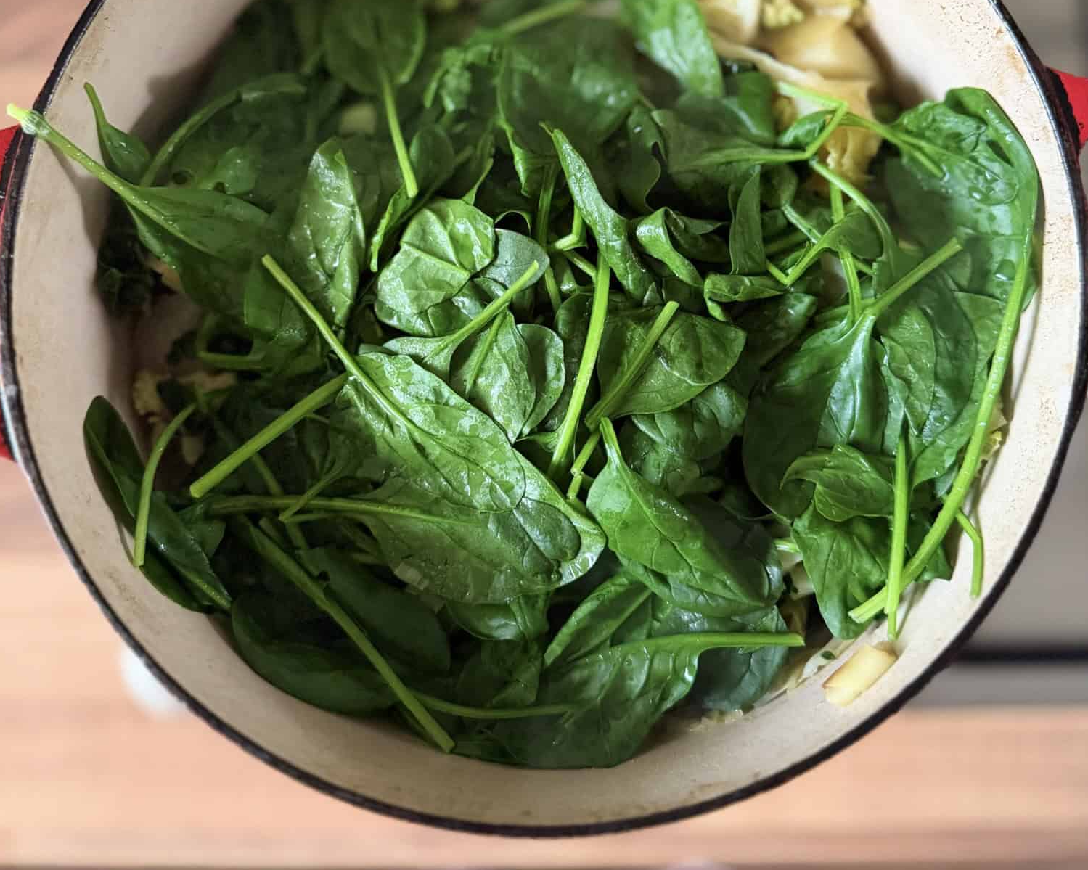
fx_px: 1030
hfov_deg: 55.7
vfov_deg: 45.1
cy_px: 293
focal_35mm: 32
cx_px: 551
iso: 1000
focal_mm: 6.8
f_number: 1.8
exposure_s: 1/40
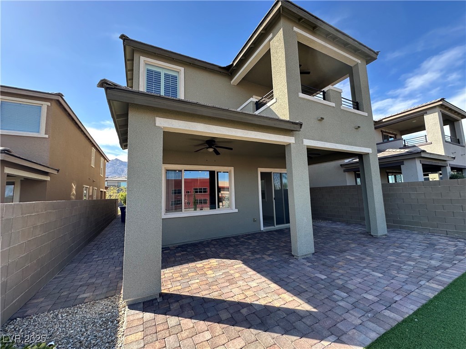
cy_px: 174
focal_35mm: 14
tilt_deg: +5.1
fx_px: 188
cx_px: 233
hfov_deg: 102.1
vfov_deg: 85.7
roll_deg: +2.8
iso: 40
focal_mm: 2.22
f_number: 2.2
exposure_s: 1/296
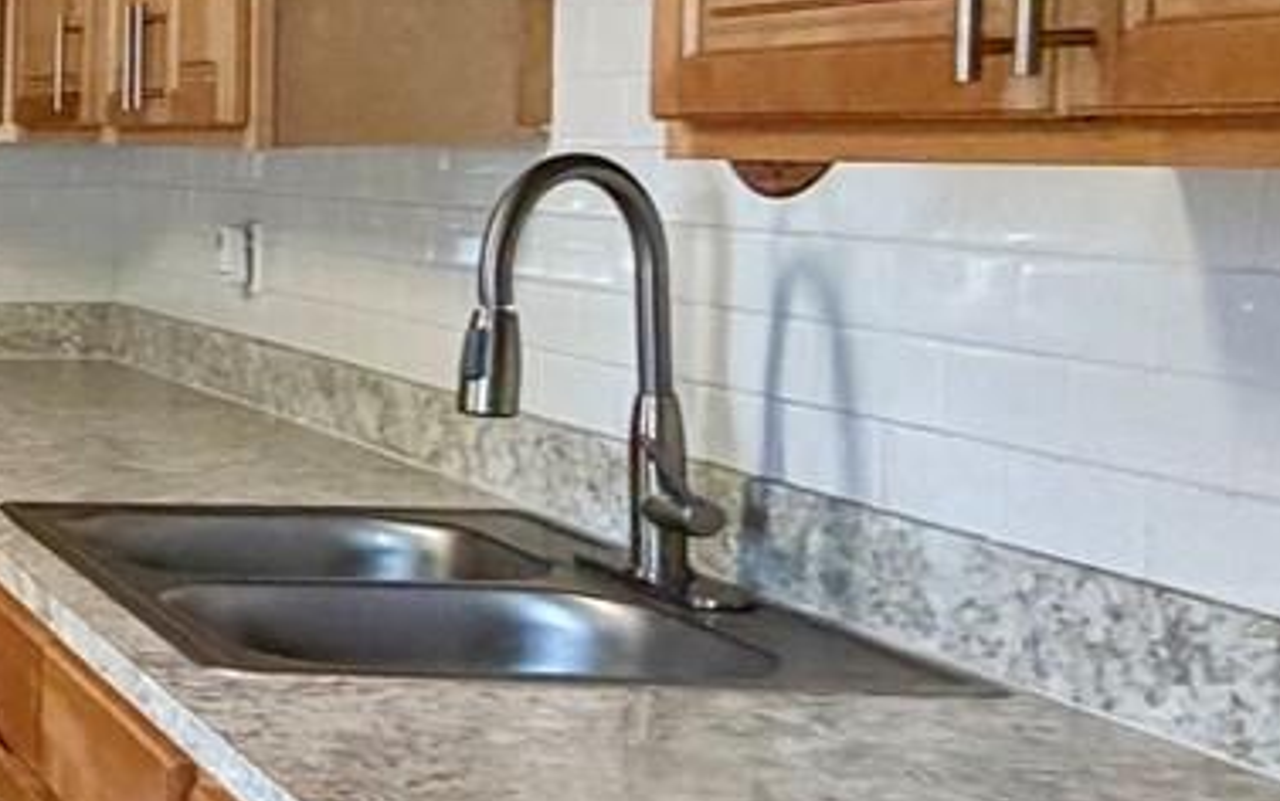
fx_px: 2199
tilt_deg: -3.8
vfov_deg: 20.6
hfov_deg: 21.6
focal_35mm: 63
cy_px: 305
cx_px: -1002
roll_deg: +1.3
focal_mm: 2.22
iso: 250
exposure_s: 1/60
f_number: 2.2
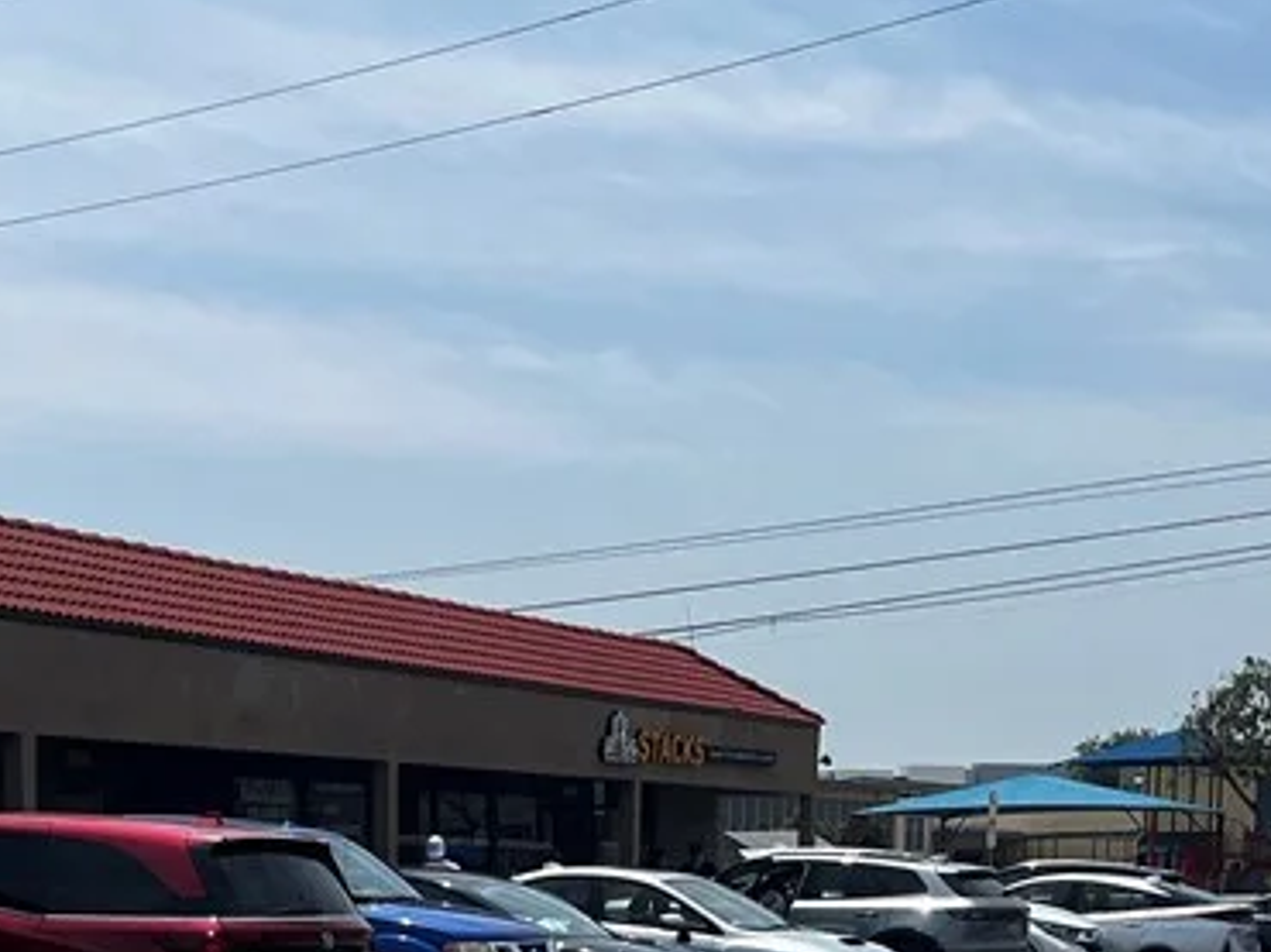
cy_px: 1258
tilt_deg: -8.6
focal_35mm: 72
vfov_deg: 18.8
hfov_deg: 26.9
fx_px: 2642
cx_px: 453
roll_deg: -0.6
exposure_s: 1/6993
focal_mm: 5.7
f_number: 1.5
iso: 50
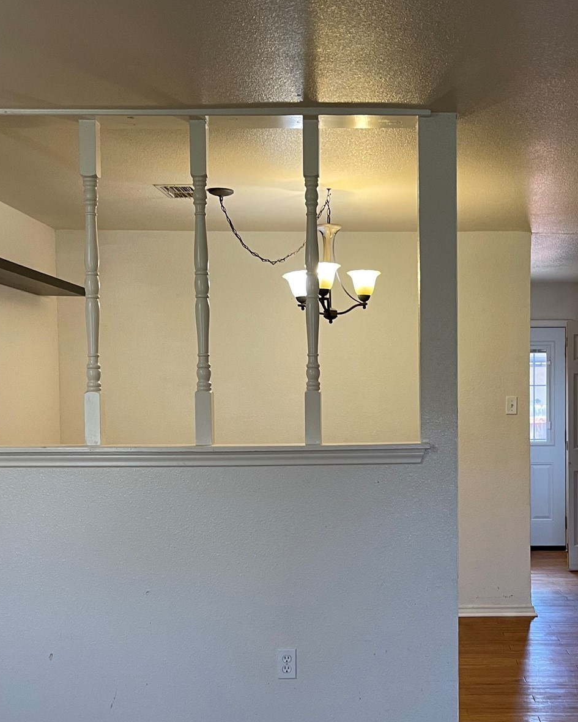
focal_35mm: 44
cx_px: 421
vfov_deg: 41.8
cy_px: 430
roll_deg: -0.2
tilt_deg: -2.6
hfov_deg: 33.6
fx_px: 941
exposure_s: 1/60
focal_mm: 5.1
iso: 160
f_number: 1.6
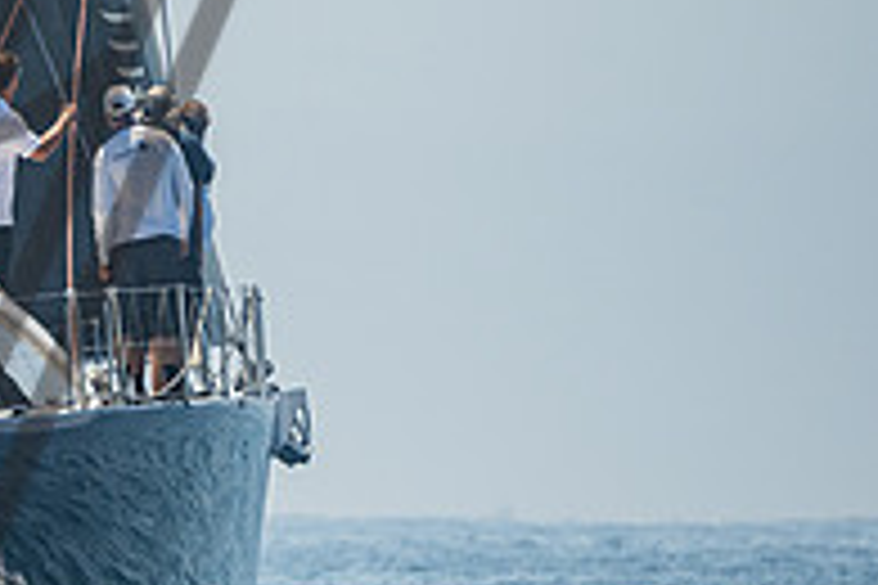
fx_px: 26704
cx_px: -614
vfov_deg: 1.3
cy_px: 172
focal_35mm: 1095
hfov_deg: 1.9
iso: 400
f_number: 5.3
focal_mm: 300
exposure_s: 1/5000
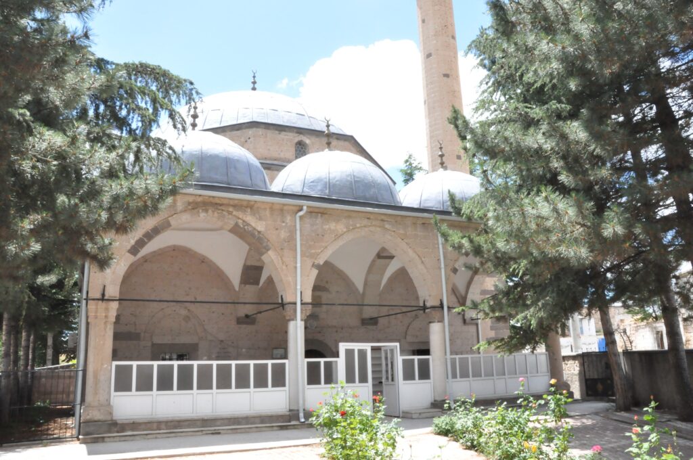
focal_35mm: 27
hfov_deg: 67.4
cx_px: 346
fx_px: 519
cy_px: 230
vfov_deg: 47.8
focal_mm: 18
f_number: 22
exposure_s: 1/200
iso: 2500
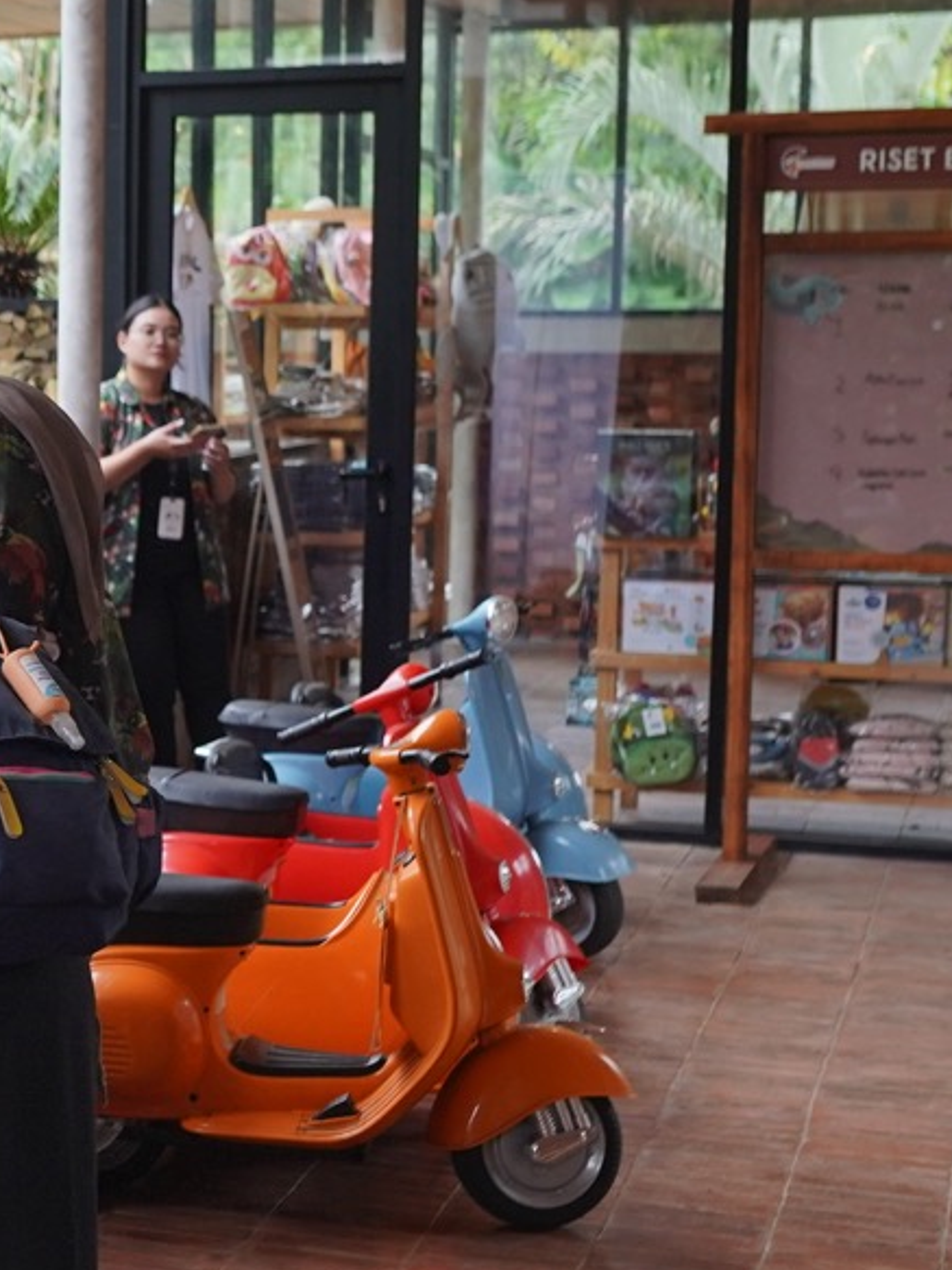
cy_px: 626
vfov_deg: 25.7
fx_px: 2788
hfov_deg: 17.7
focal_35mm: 76
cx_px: -407
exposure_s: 1/200
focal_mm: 24
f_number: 2.8
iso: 500
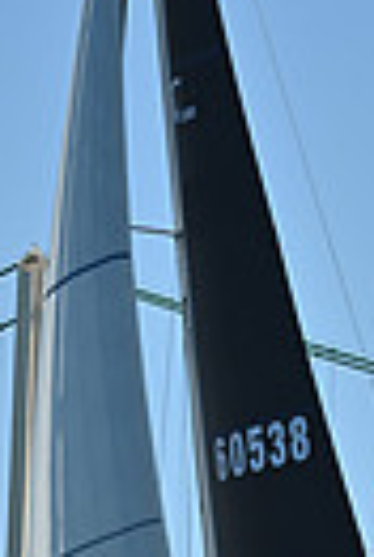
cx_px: 181
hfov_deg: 4.5
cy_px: 489
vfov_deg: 6.6
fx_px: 4790
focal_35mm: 309
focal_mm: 70
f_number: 8
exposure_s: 1/1000
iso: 320
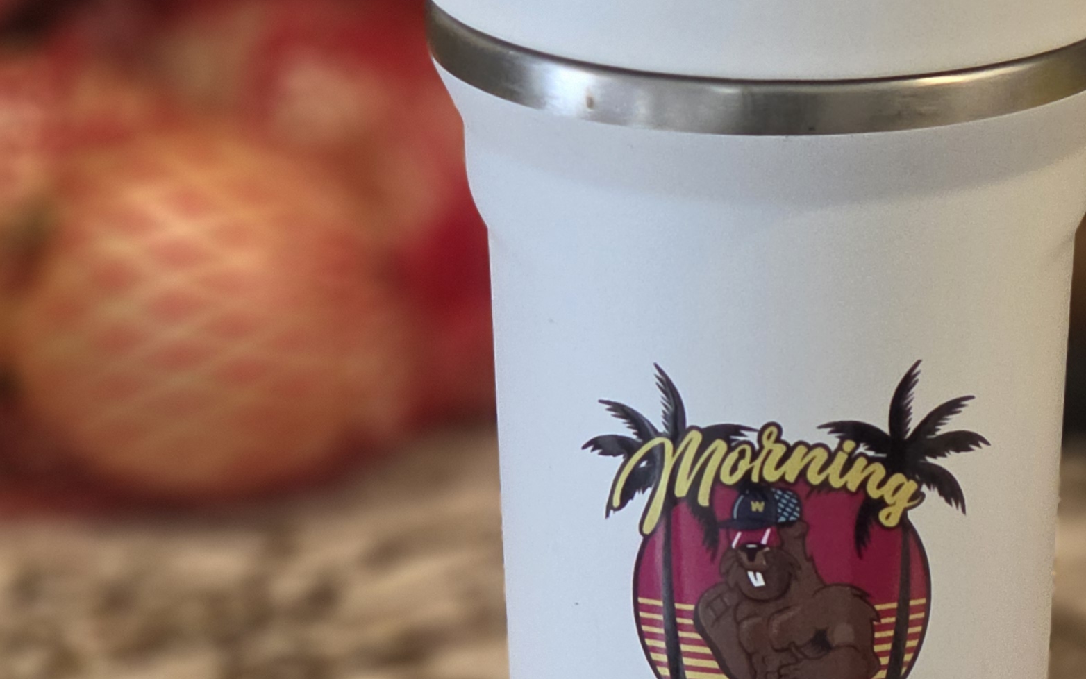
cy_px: 528
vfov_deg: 7.0
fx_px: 5535
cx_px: 1210
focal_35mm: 187
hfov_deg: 11.0
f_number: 2.4
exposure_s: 1/120
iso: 400
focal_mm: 7
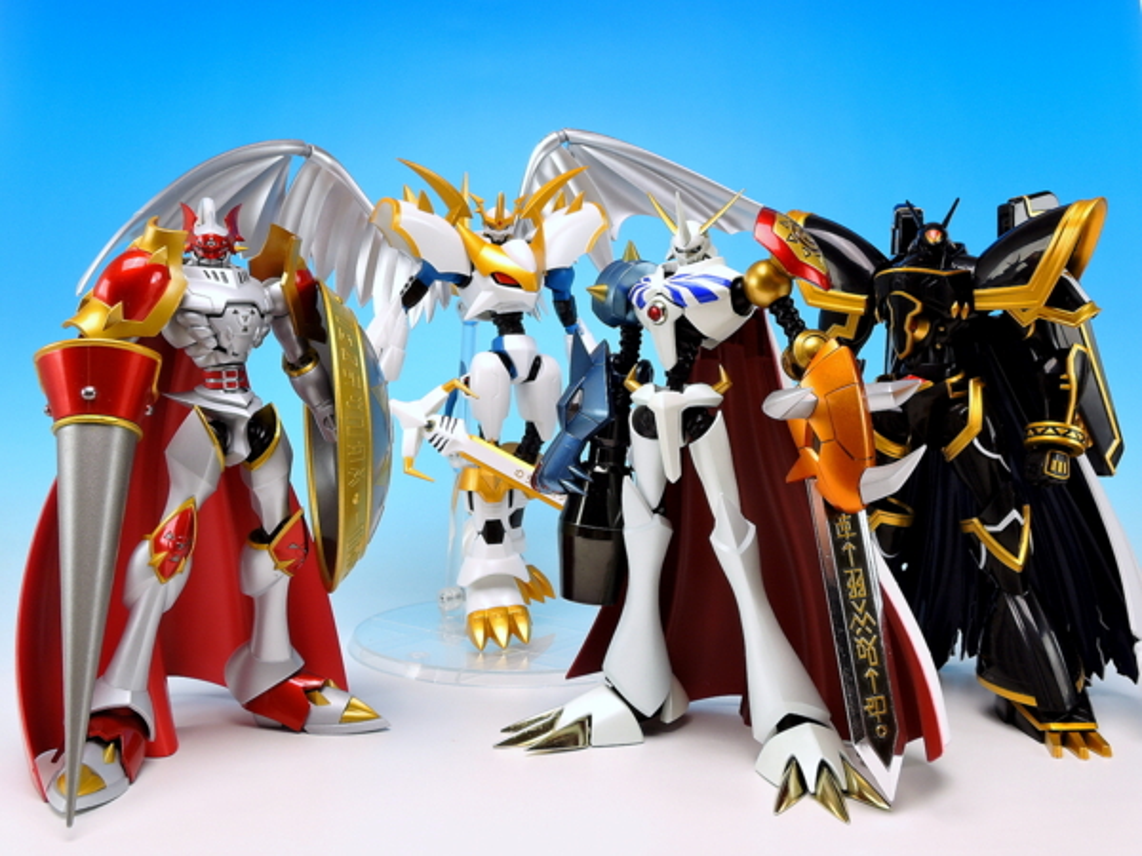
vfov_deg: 36.0
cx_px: 571
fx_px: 1320
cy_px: 428
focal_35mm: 40
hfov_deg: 46.8
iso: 80
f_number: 8
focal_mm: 8.6
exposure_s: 1.6
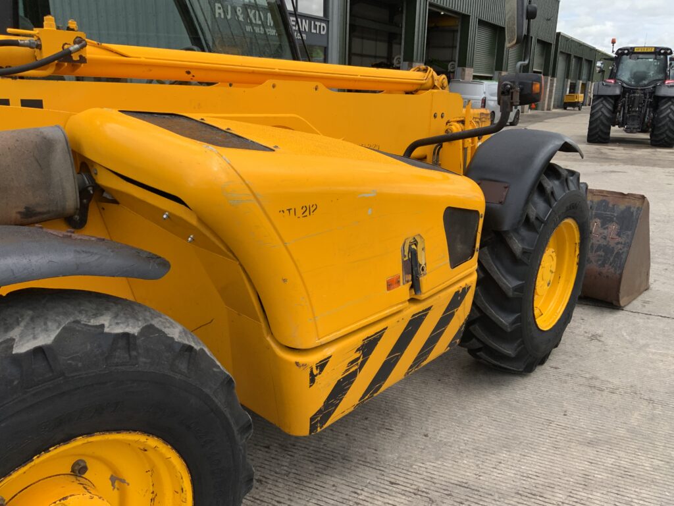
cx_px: 337
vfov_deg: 48.2
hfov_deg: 61.7
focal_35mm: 29
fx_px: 565
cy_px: 253
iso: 16
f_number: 1.8
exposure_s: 1/770
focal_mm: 3
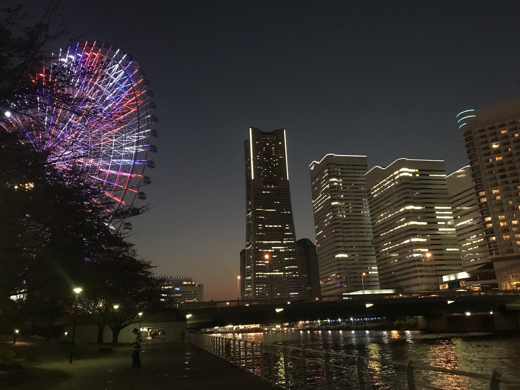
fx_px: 421
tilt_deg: +16.6
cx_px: 260
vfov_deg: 49.7
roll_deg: +3.6
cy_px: 195
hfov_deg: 63.4
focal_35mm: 28
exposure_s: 1/5
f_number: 1.8
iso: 100
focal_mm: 3.99
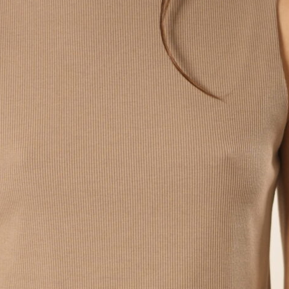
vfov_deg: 10.6
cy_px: 343
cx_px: 137
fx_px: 1540
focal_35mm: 163
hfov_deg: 10.7
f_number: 2.8
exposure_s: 1/60
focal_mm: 50
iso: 400
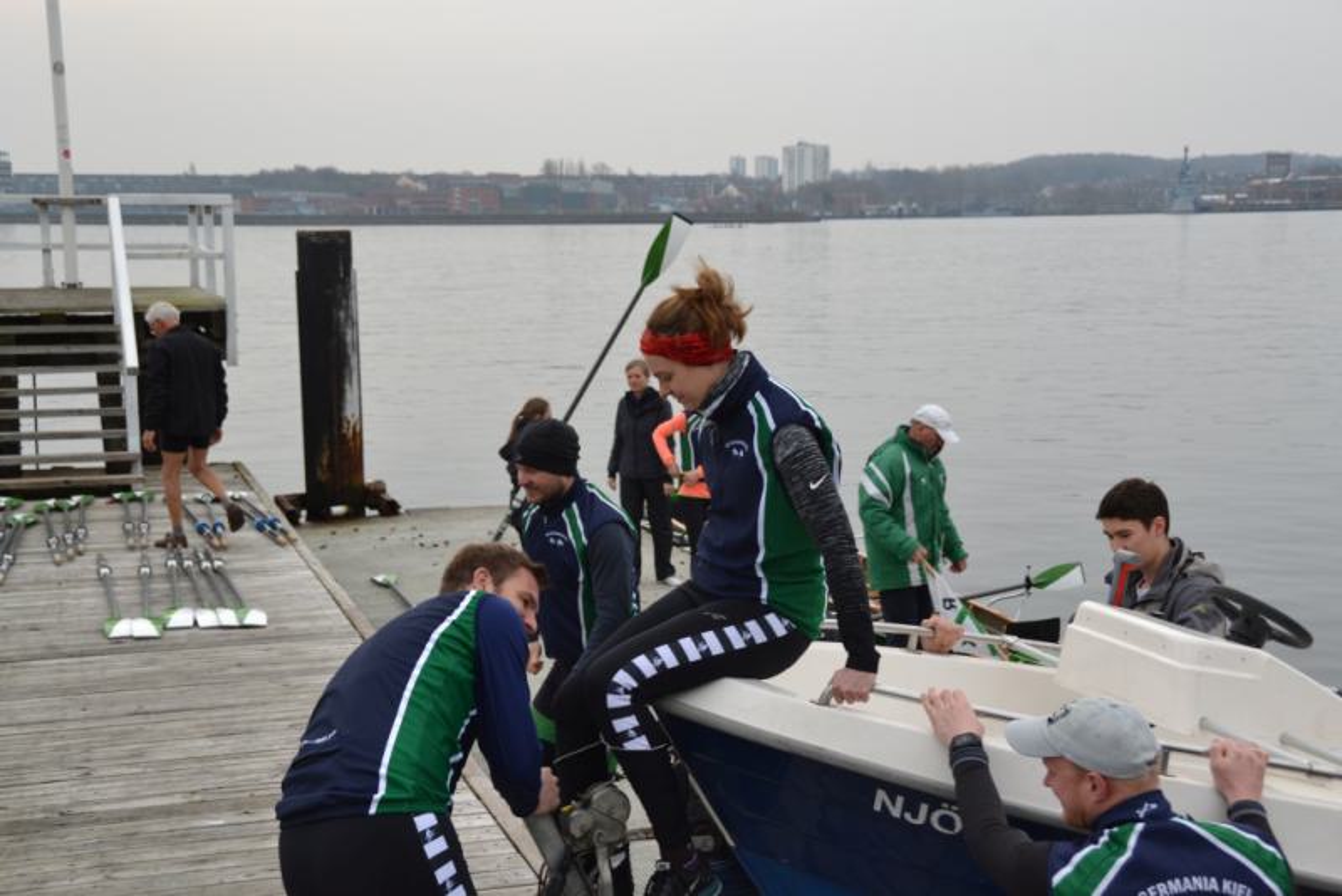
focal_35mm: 54
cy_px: 448
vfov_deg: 25.1
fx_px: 2014
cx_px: 671
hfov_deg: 36.9
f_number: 6.3
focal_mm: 36
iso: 100
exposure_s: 1/160
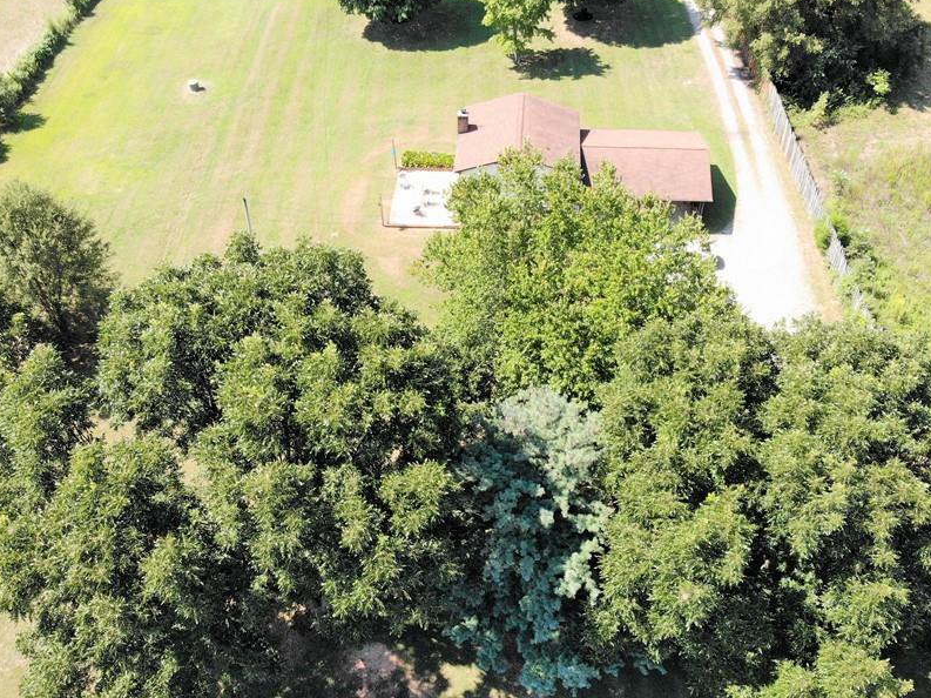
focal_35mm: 31
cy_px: 359
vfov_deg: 45.4
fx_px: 833
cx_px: 485
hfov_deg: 58.4
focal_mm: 4.5
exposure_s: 1/336
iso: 100
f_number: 2.8
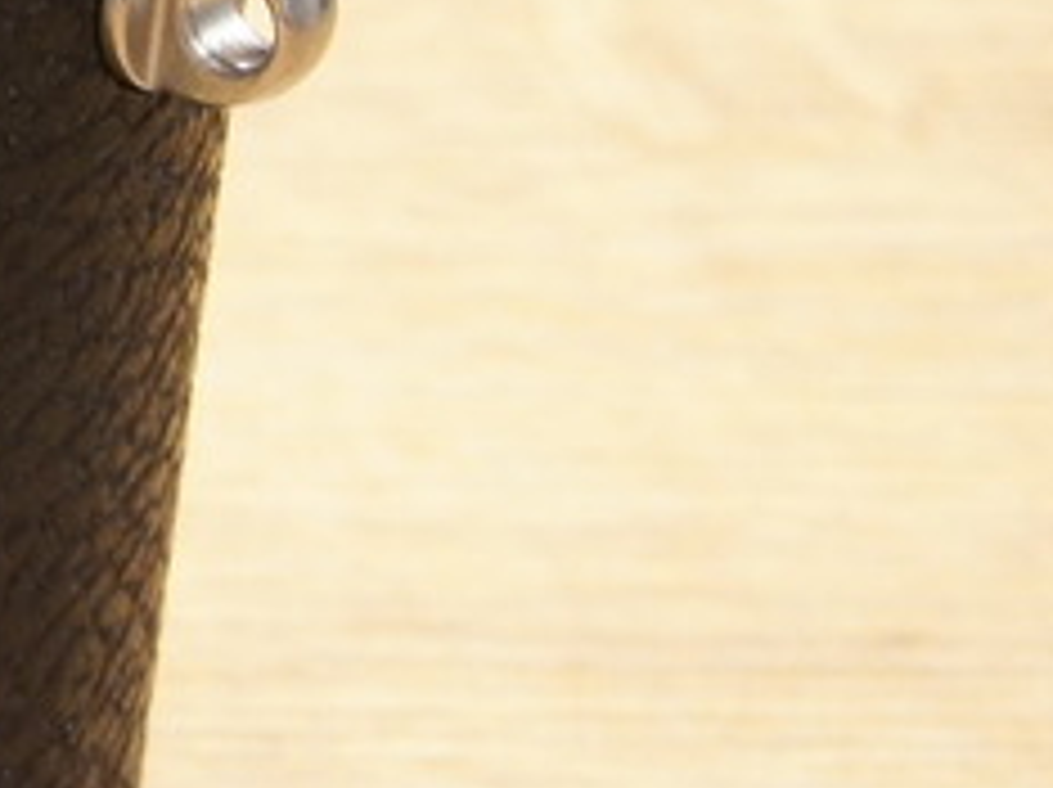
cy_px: -245
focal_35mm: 207
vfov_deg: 7.1
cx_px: -1472
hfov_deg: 8.7
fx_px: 6290
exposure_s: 1/25
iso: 1600
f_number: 10
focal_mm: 28
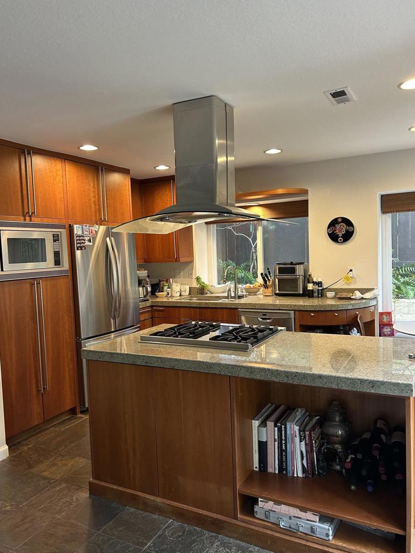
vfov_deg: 65.3
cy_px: 279
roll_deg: +1.8
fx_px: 431
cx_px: 200
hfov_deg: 51.4
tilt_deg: -3.0
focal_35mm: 27
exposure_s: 1/60
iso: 160
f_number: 1.5
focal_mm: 5.7
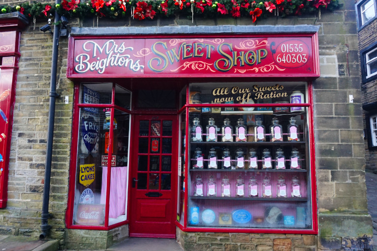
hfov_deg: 71.5
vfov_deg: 51.3
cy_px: 125
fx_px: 262
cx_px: 193
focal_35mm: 25
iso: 1000
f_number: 4
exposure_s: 1/60
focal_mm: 16
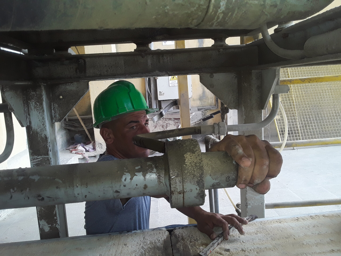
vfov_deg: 45.4
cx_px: 170
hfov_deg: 58.4
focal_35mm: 31
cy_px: 128
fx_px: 305
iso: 64
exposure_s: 1/40
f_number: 2.2
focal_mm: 3.3
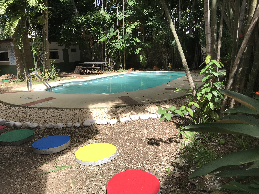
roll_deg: +1.9
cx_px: 130
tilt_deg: -11.6
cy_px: 97
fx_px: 209
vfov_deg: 49.7
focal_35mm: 28
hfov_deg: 63.4
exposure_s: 1/921
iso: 20
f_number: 1.8
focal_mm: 3.99
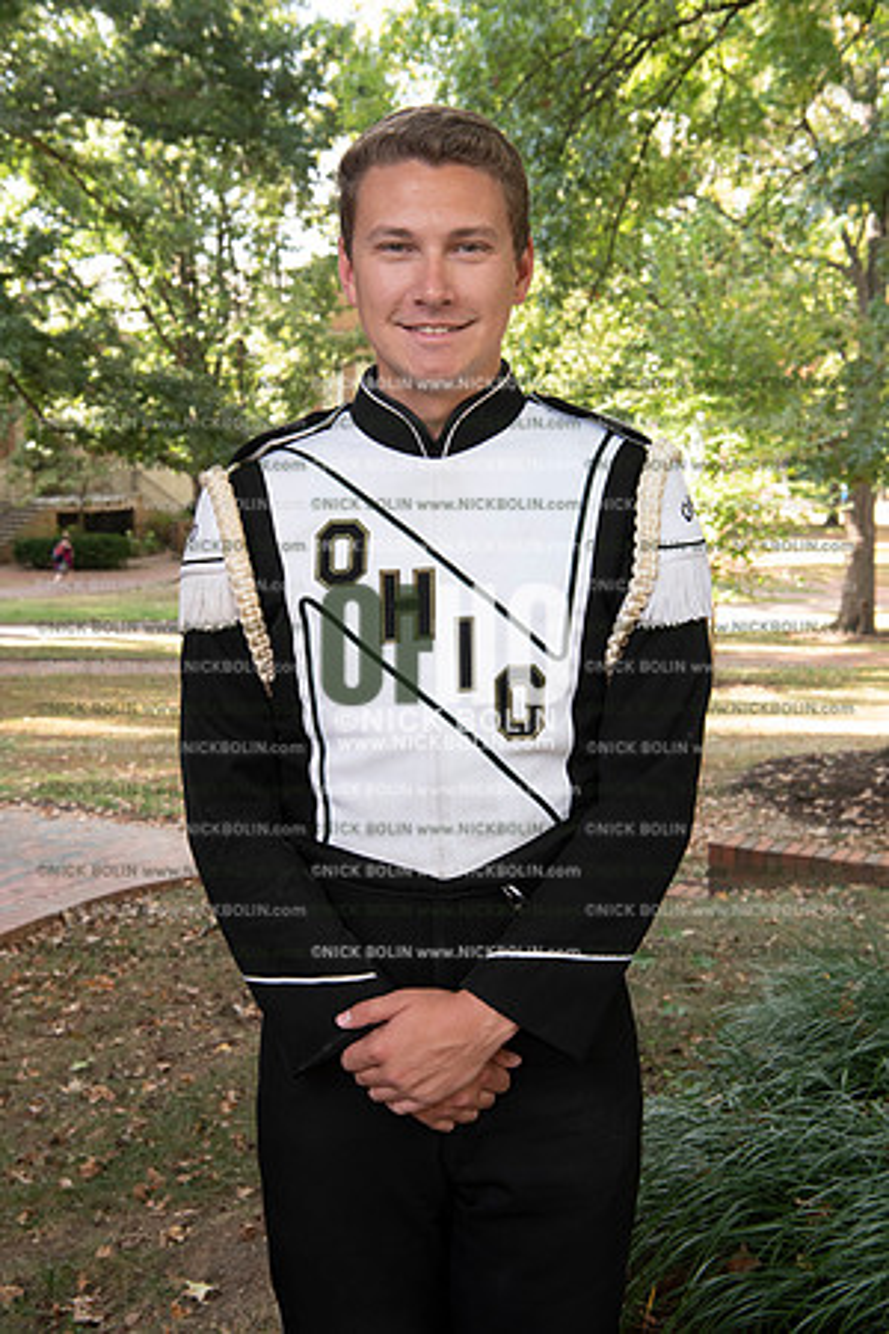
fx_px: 1704
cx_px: 444
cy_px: 667
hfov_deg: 29.2
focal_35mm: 46
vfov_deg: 42.7
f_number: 8
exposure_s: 1/100
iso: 800
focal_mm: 46
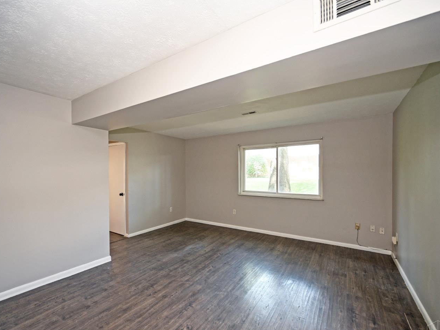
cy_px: 174
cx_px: 201
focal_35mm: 16
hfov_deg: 94.3
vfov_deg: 78.0
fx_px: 203
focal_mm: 14
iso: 640
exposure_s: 1/60
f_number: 4
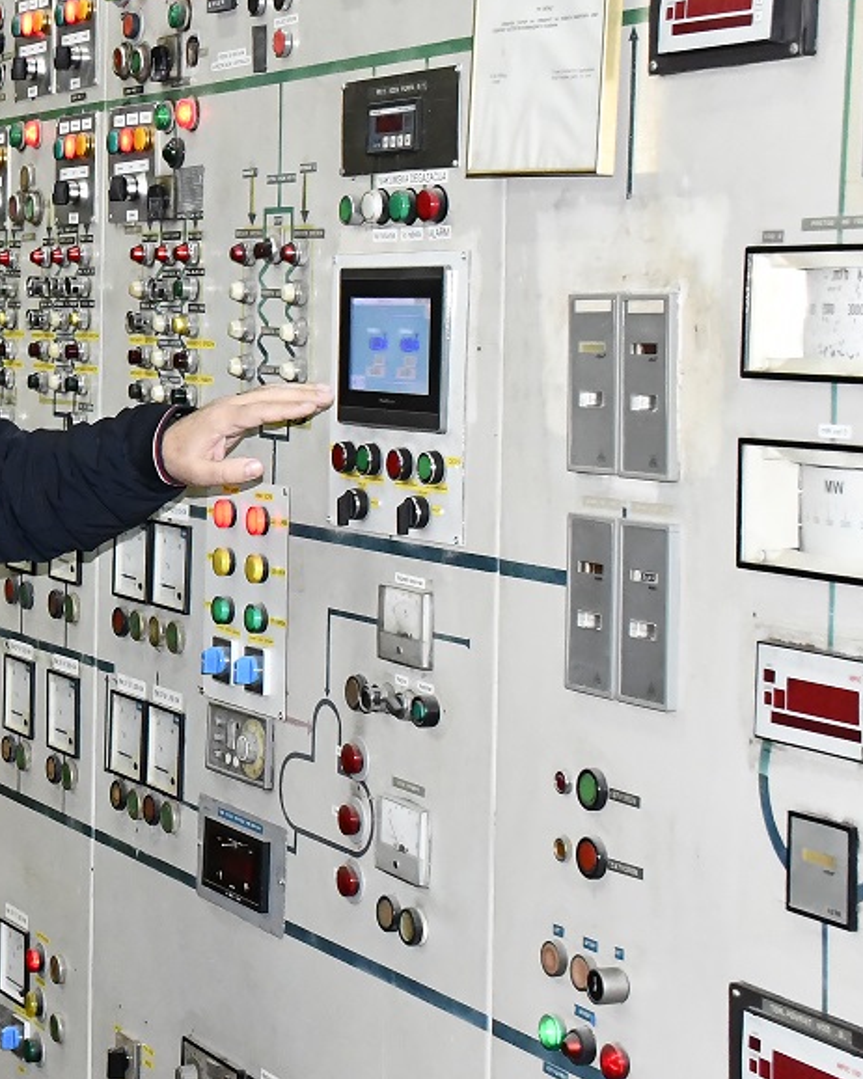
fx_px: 2810
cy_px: 393
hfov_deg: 16.4
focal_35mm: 88
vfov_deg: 21.7
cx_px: -308
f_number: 8
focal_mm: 26
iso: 5000
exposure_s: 1/60
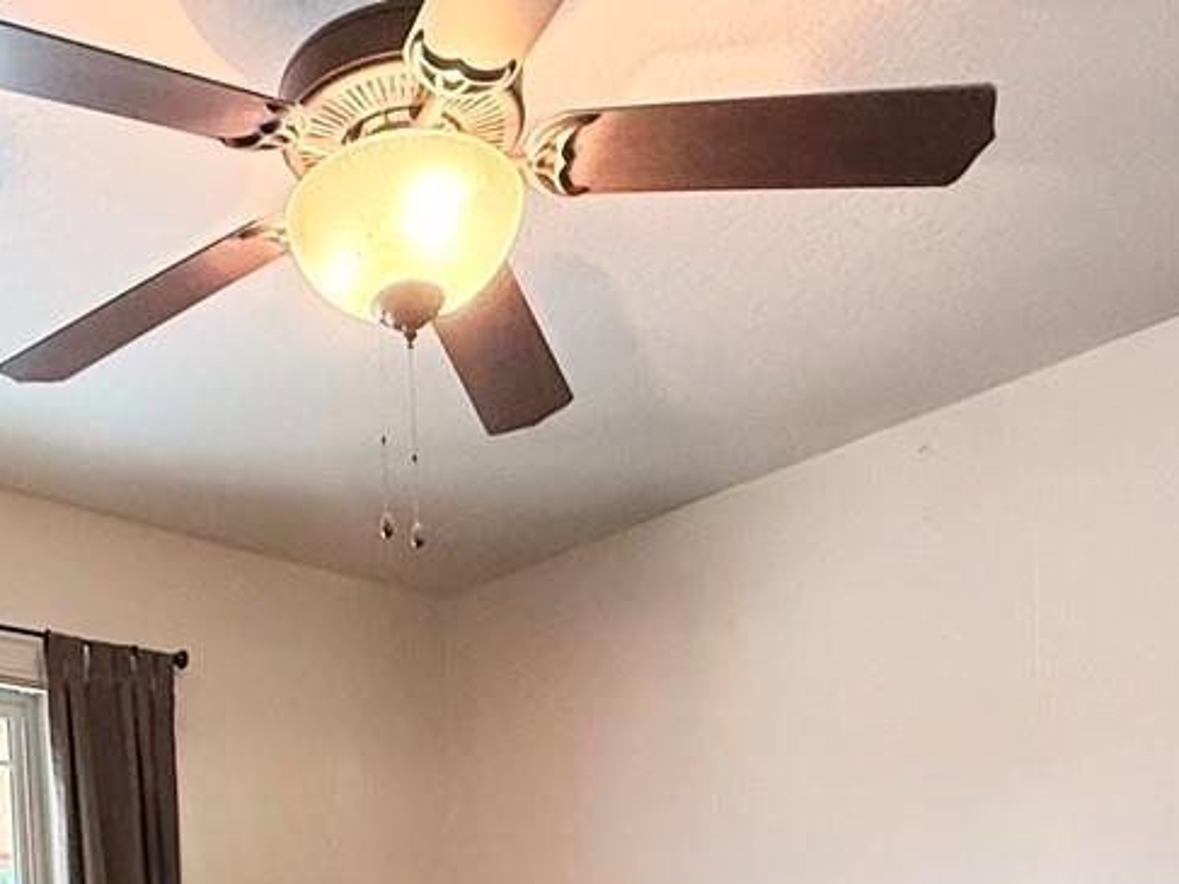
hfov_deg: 39.9
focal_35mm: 46
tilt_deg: -1.6
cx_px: 264
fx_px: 1566
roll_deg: +3.2
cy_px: 1163
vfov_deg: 26.5
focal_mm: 2.22
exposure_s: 1/60
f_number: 2.2
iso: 320
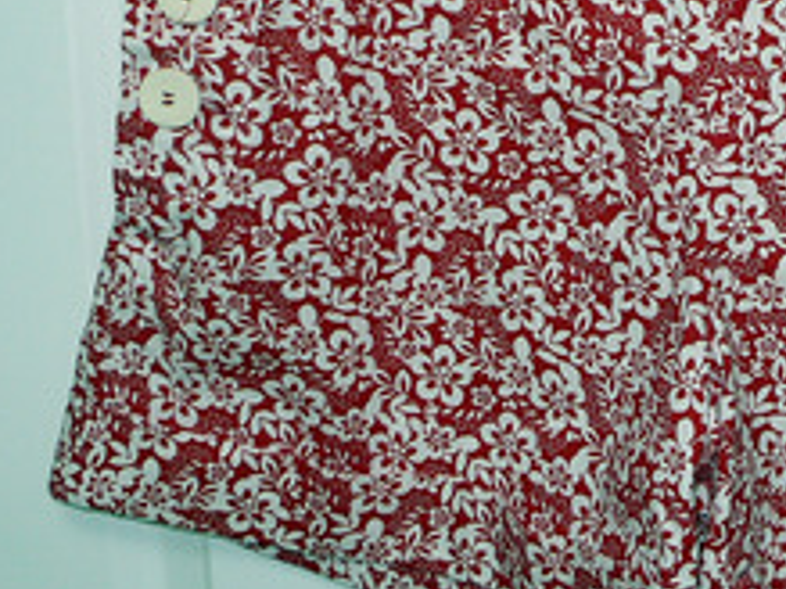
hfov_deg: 24.7
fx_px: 1725
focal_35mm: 76
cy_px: 187
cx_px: 748
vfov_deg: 19.3
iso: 100
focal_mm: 5.8
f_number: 2.8
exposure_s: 1/30
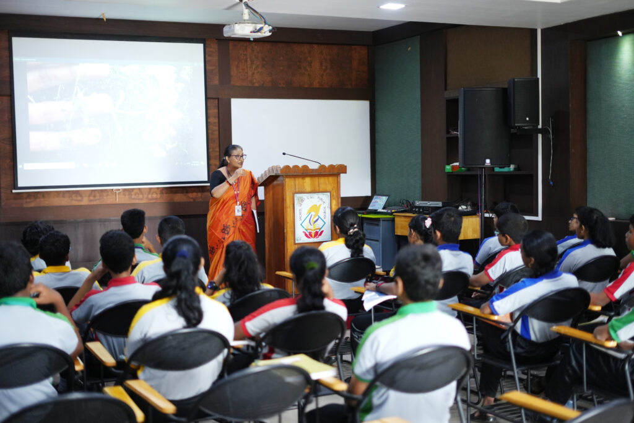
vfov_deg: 27.0
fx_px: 881
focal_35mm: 50
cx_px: 317
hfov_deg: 39.6
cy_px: 212
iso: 1000
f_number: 1.8
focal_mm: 50
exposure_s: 1/125
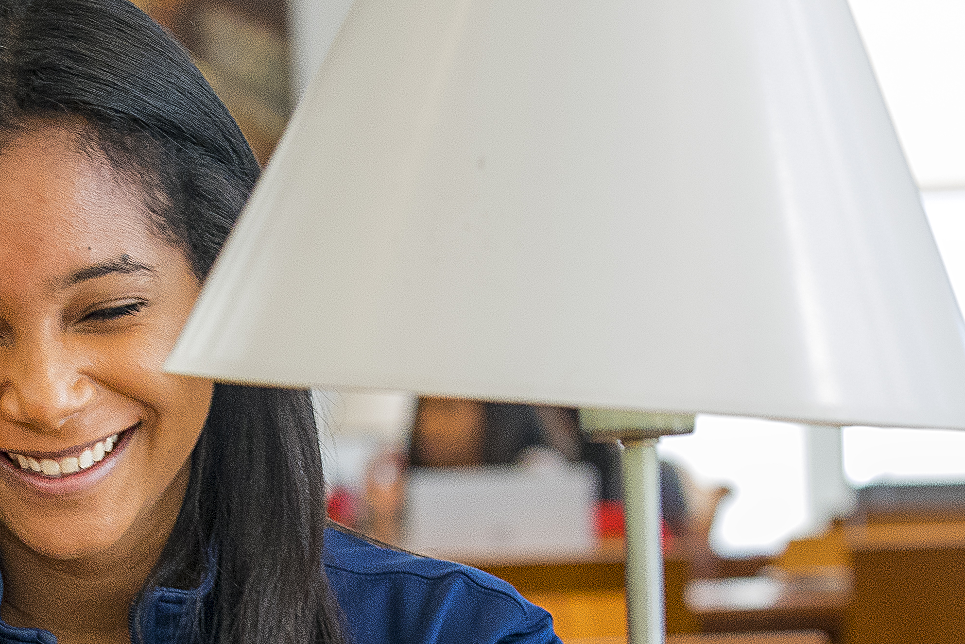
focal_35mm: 212
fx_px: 5685
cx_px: 245
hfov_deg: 9.7
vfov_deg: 6.5
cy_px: 489
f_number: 5.6
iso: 1000
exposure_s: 1/80
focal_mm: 70
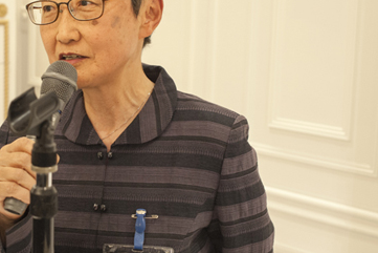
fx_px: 651
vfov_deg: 21.9
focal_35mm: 62
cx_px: 87
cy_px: 91
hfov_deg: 31.7
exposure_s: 1/100
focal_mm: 35
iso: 1100
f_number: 5.6
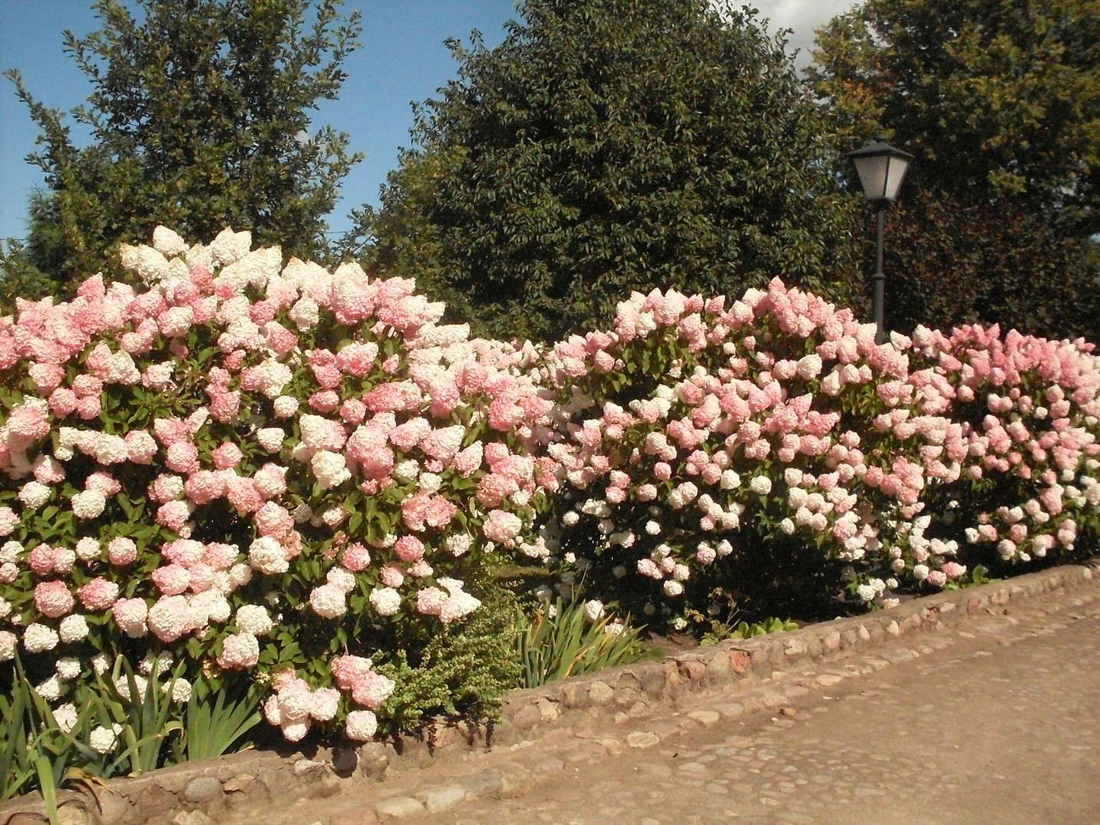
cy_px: 412
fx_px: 1208
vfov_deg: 37.7
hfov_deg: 49.0
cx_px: 550
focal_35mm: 38
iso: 400
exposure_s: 1/1500
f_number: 8.4
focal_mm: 6.3
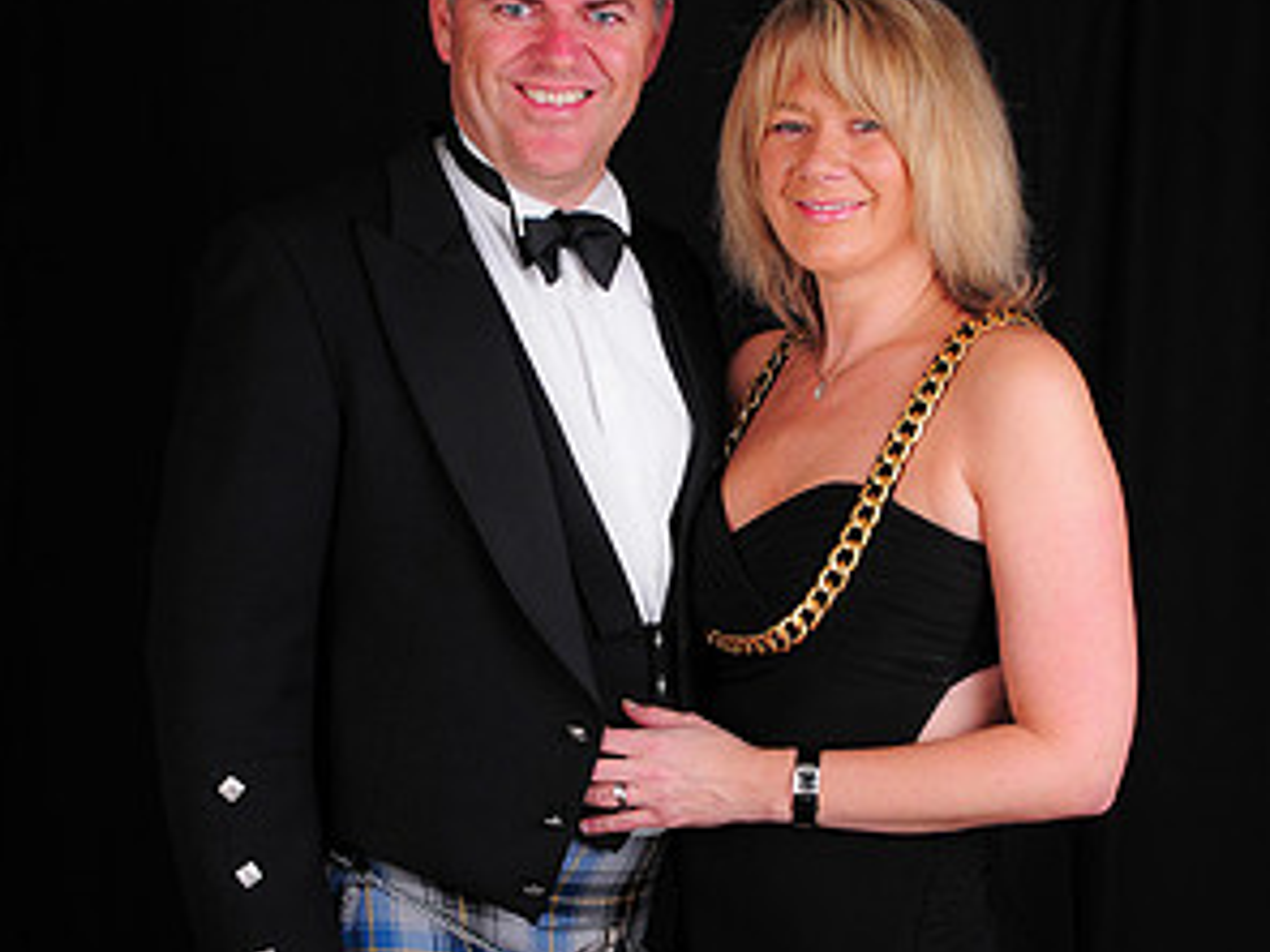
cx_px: 637
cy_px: 592
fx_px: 2008
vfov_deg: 26.6
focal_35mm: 55
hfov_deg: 35.1
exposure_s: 1/125
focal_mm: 25
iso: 200
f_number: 8
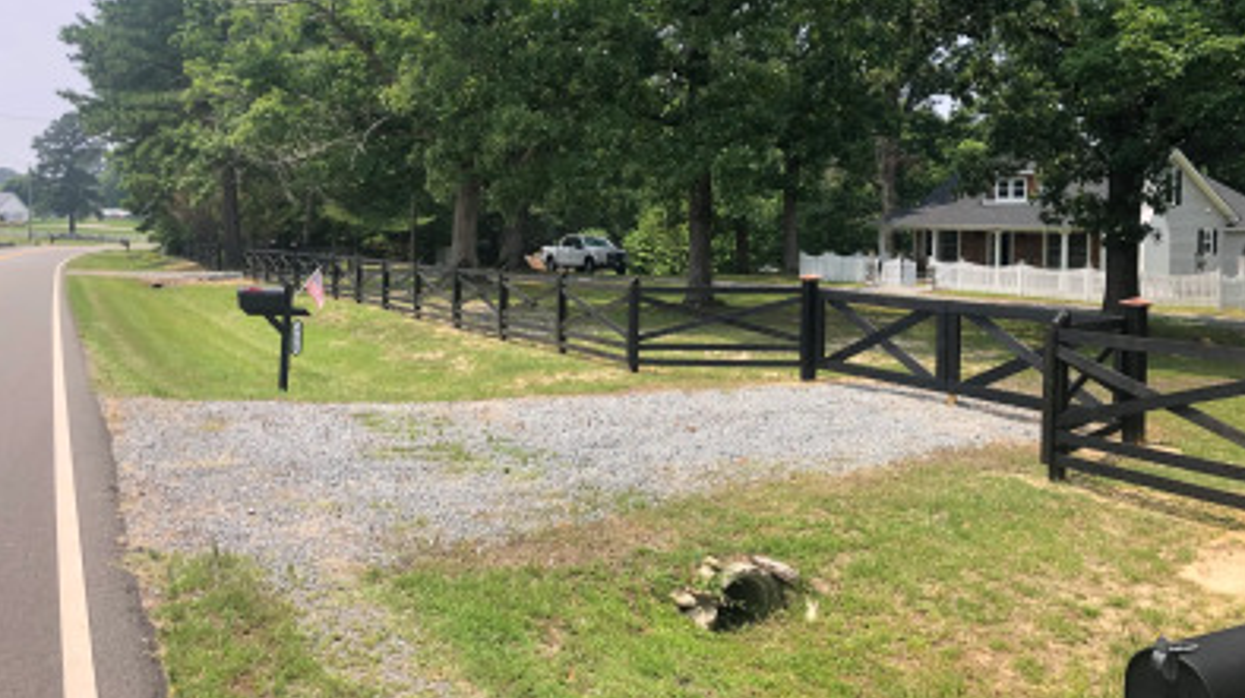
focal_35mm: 31
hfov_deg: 62.7
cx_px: 629
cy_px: 243
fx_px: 1023
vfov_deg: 37.4
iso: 20
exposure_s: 1/960
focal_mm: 3.99
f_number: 1.8
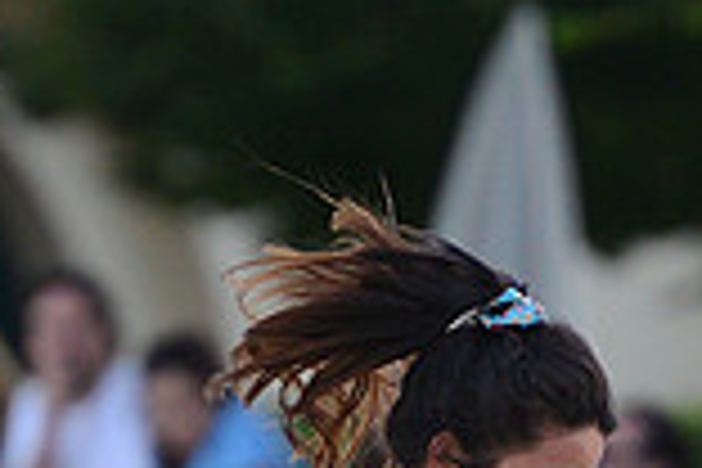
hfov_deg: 2.1
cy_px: 817
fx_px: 19518
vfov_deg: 1.4
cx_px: 770
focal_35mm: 1001
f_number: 4
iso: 1250
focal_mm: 270
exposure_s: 1/500
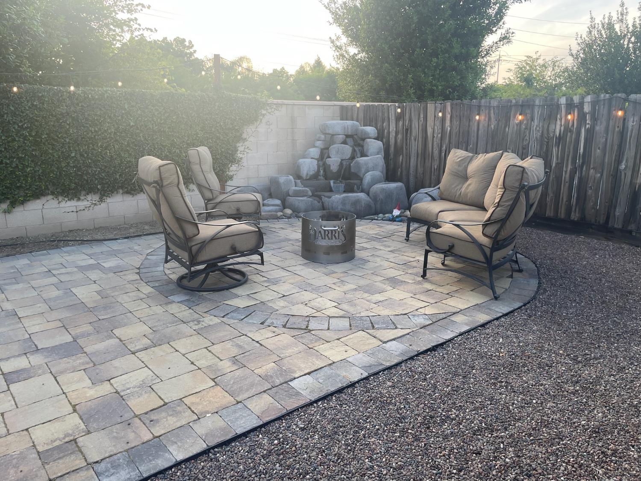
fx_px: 481
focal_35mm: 26
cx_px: 320
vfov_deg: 53.1
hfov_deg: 67.3
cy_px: 240
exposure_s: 1/120
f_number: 1.6
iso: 40
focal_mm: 4.2
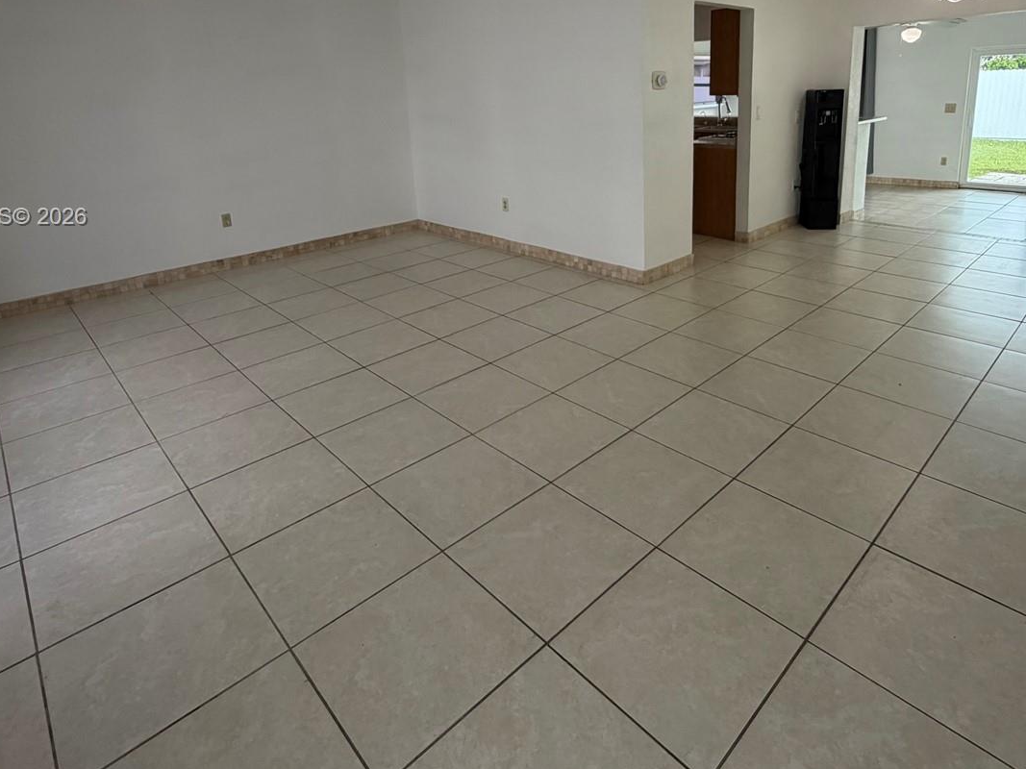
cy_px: 218
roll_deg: +2.4
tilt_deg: -11.5
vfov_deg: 60.8
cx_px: 557
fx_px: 622
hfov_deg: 78.8
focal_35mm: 21
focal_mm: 2.22
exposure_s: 1/121
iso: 100
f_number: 2.2
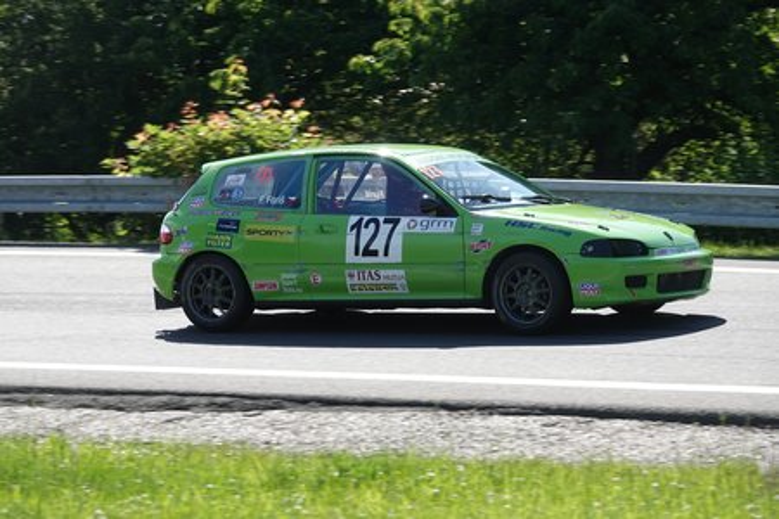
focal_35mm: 154
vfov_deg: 8.9
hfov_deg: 13.3
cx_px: 390
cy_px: 260
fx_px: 3332
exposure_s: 1/800
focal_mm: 56.39
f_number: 4
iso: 160
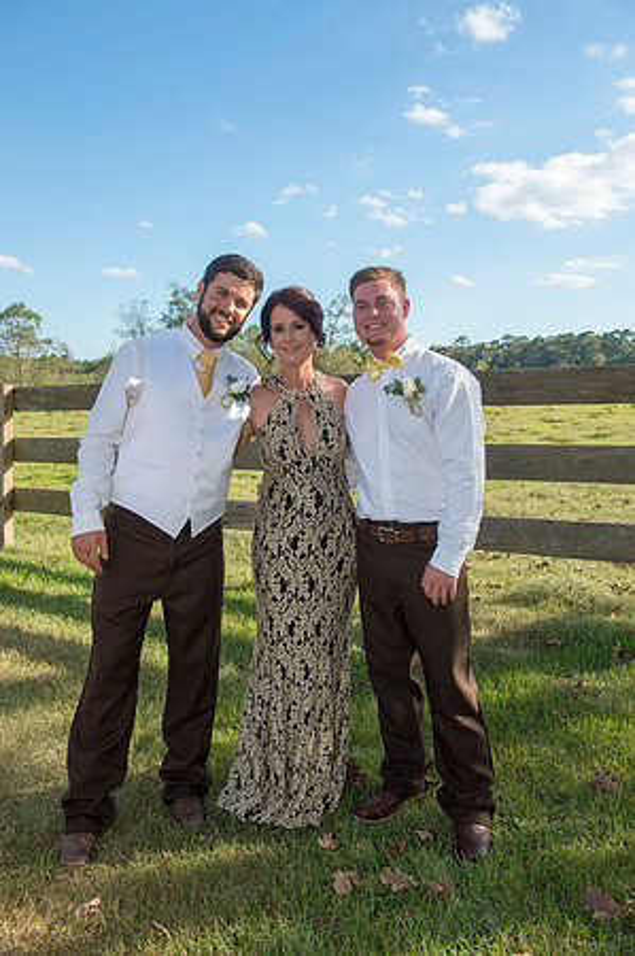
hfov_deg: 41.0
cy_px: 478
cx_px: 318
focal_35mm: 32
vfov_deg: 58.8
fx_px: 849
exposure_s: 1/320
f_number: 6.3
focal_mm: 32
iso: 200
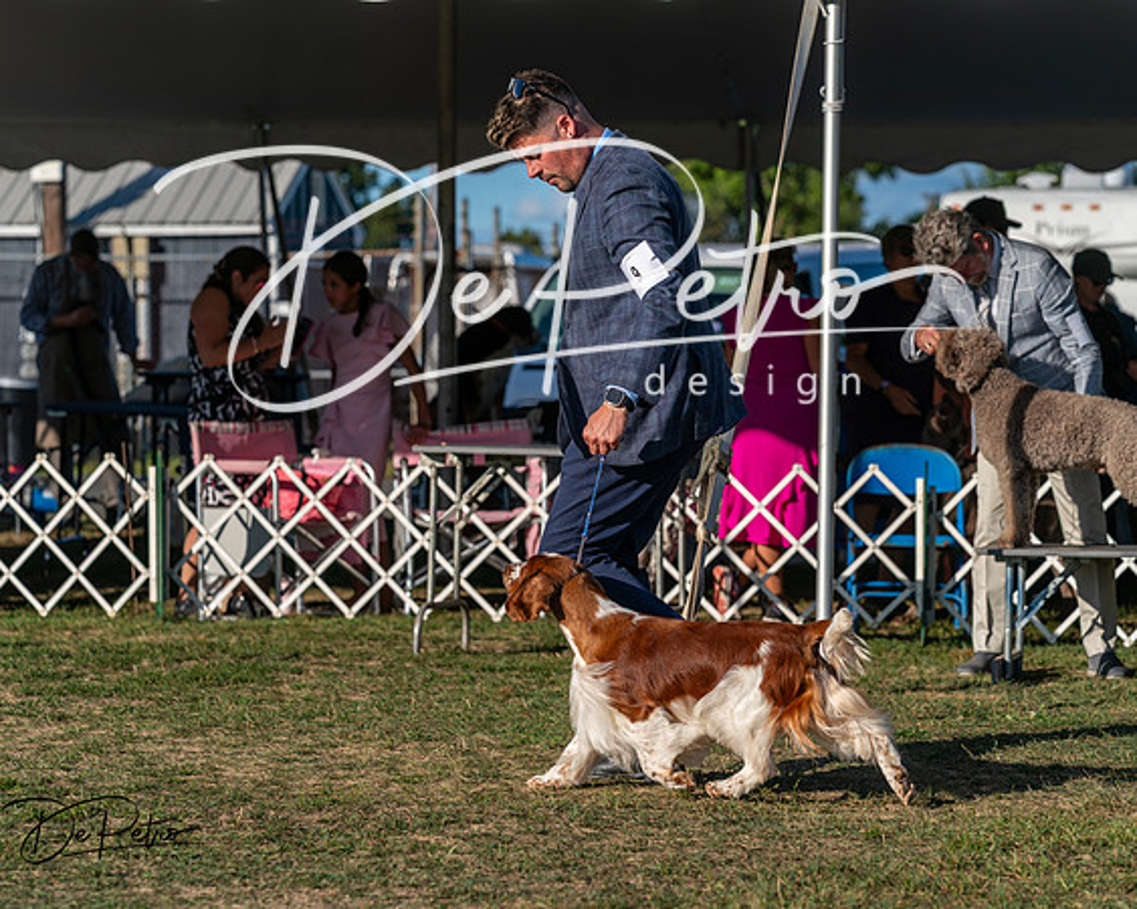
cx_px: 568
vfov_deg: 11.9
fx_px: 4357
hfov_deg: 14.9
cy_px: 454
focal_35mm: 130
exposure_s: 1/1250
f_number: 4.5
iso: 100
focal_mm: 115
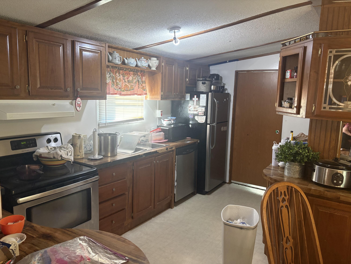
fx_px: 264
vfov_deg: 53.1
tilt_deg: -5.6
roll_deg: -0.5
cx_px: 176
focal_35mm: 26
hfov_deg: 67.3
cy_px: 132
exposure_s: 1/60
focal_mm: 5.96
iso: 320
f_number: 1.6
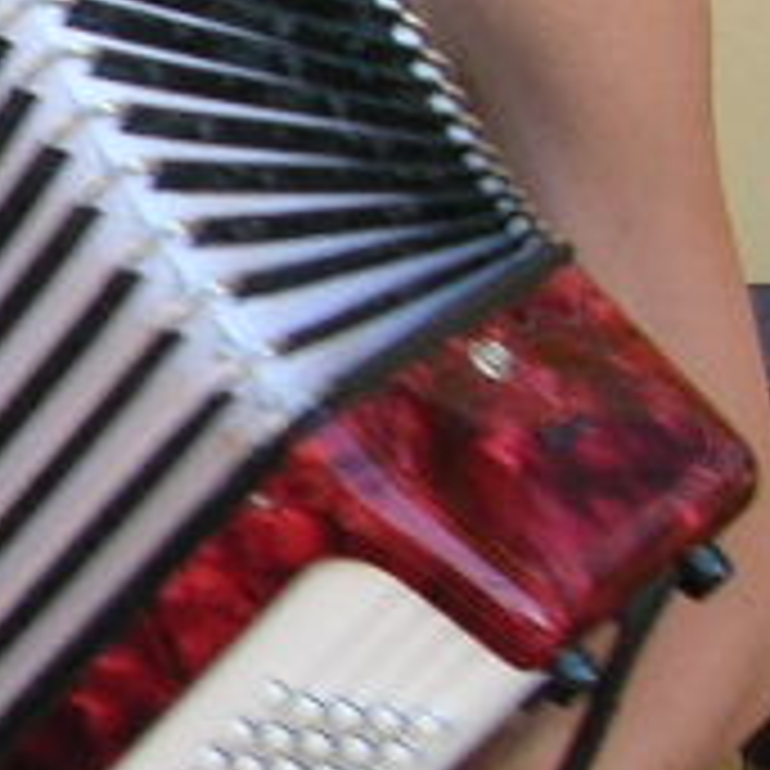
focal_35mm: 185
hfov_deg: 8.9
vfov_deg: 9.4
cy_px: 104
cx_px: -793
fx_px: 4656
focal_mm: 5.8
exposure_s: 1/115
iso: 50
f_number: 2.8
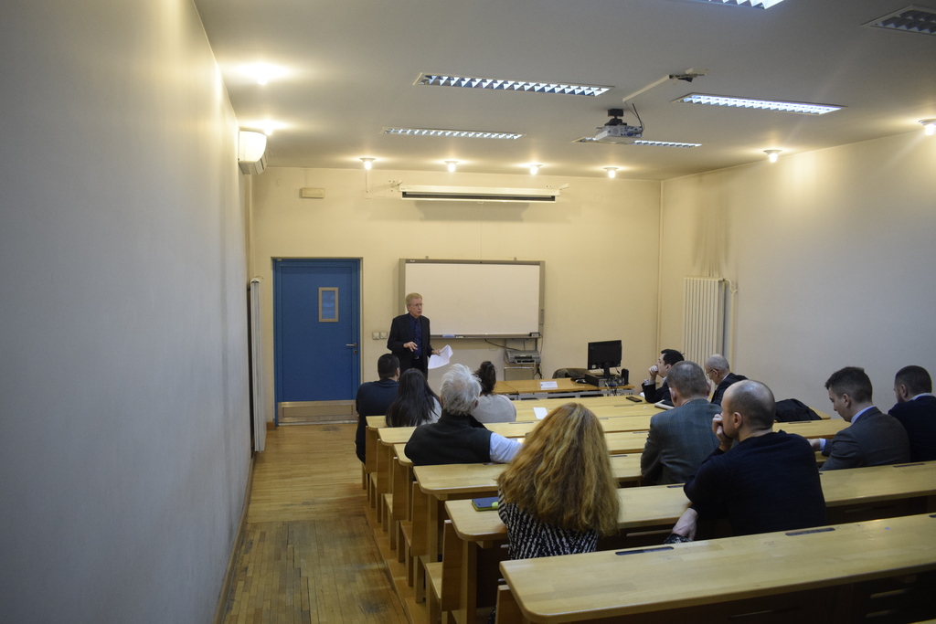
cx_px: 468
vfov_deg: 47.9
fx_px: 702
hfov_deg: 67.4
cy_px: 312
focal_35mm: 27
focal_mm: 18
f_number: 3.5
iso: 1600
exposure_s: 1/125
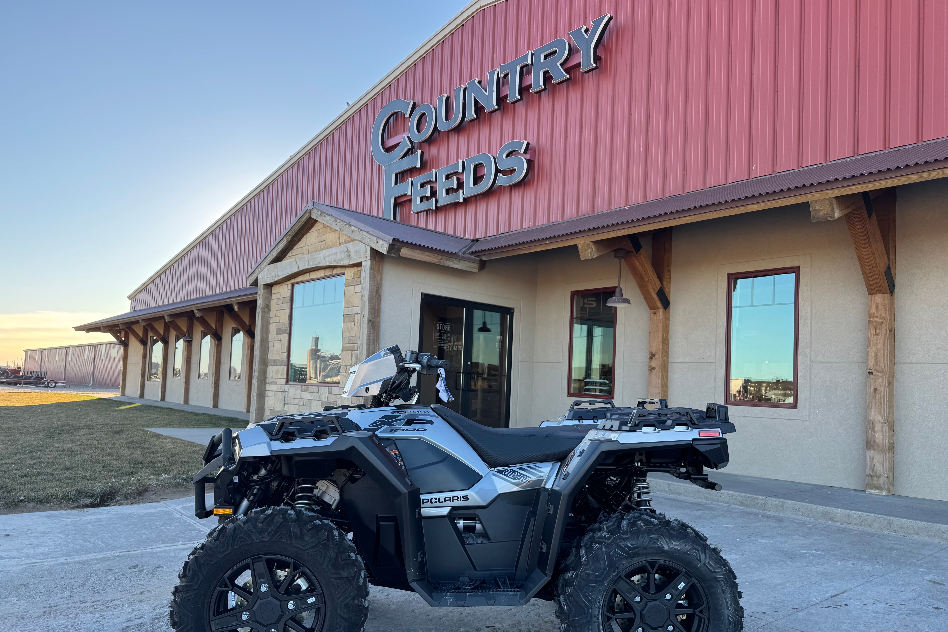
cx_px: 474
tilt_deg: +3.1
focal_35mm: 25
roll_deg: -1.8
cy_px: 350
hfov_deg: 71.5
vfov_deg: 51.2
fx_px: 658
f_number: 1.78
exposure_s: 1/562
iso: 80
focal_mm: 6.76
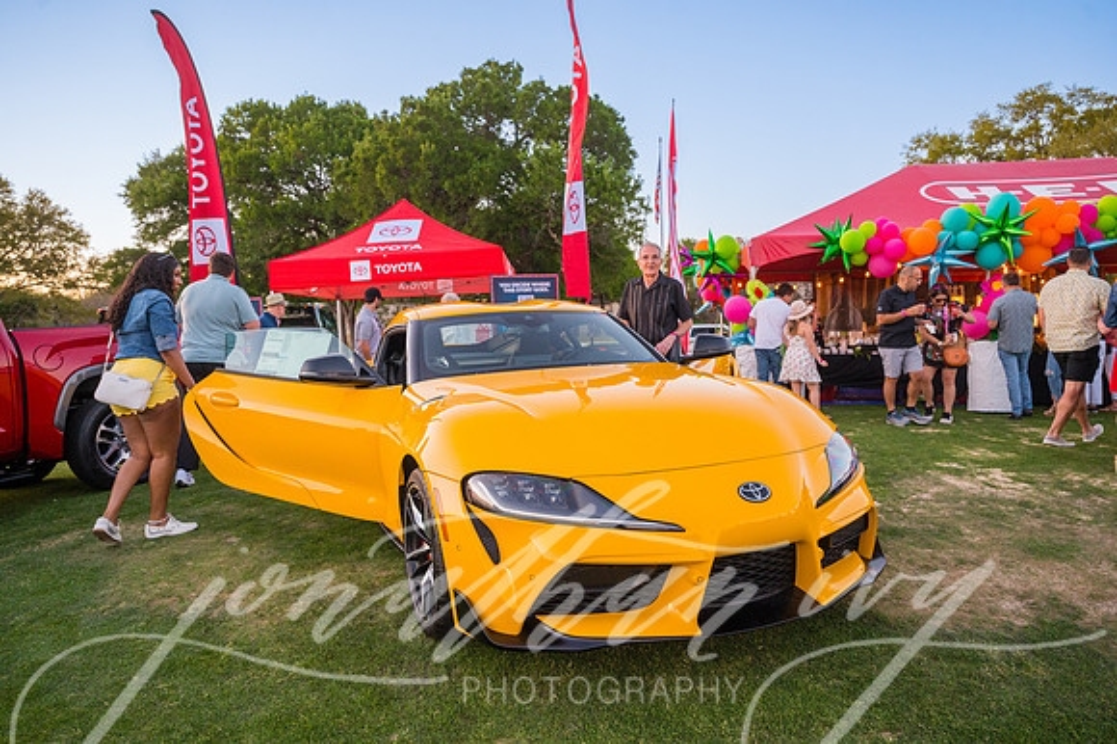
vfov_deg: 53.1
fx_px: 744
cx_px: 558
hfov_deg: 73.8
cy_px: 372
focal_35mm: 24
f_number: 4
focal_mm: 24
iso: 1250
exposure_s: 1/500
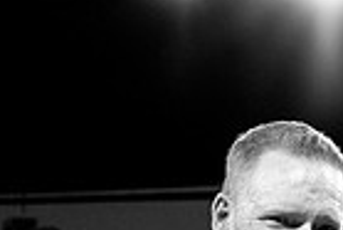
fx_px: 1955
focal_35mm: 205
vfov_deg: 6.6
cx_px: 526
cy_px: 399
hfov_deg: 9.7
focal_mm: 49
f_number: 4
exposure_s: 1/800
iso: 3200
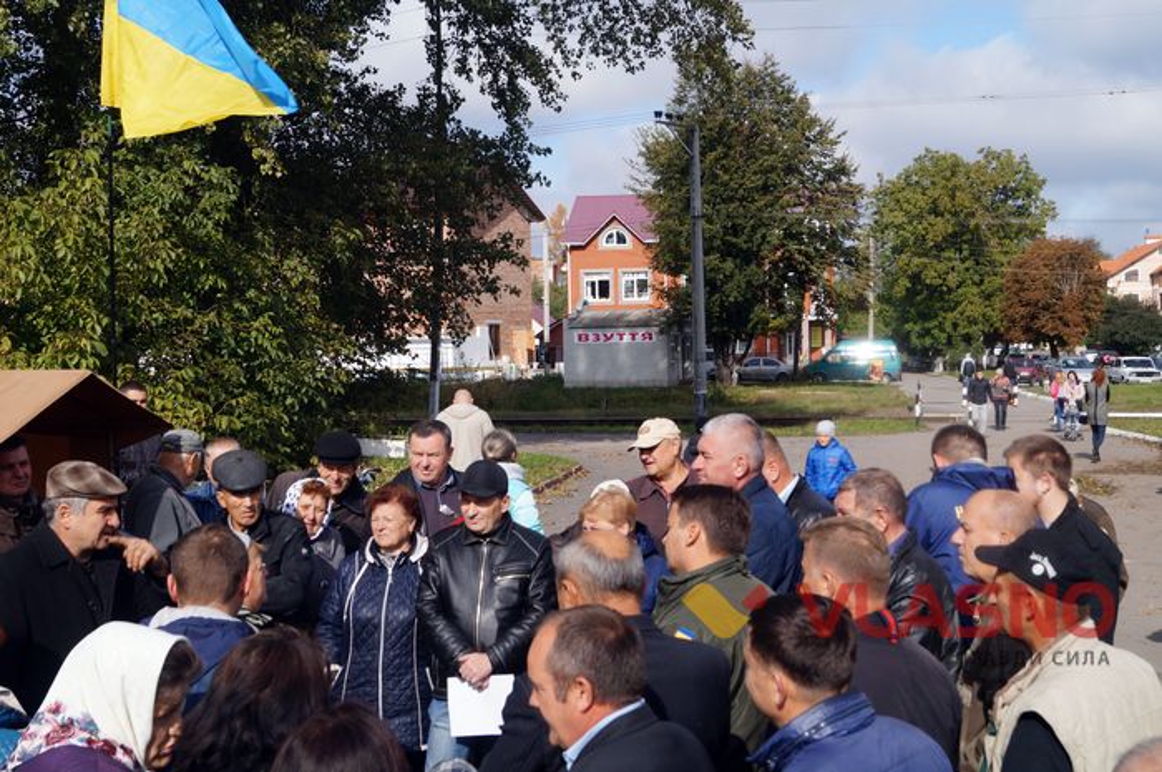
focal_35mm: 42
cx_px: 581
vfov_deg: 31.8
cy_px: 386
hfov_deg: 46.4
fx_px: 1354
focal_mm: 28
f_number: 9
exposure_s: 1/125
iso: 100
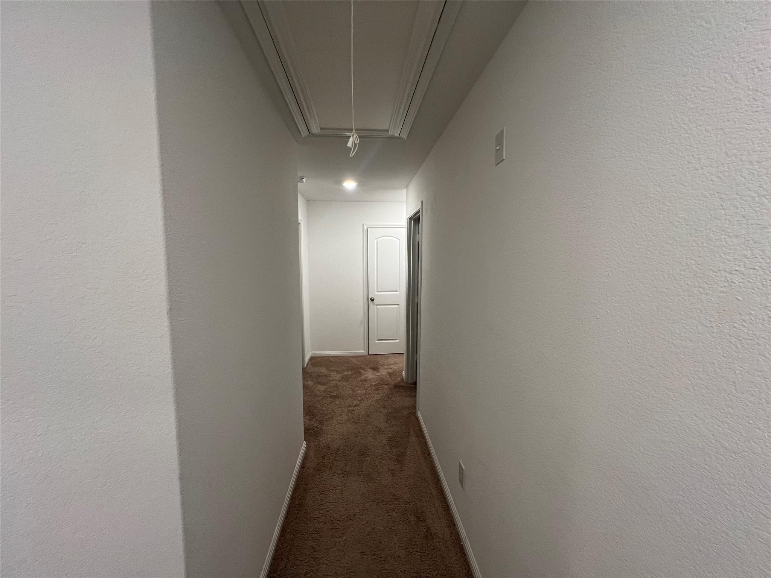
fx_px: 290
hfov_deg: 106.2
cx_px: 386
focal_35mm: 13
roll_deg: -0.6
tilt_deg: -7.0
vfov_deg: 89.9
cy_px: 289
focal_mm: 1.57
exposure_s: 1/60
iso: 160
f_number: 1.8
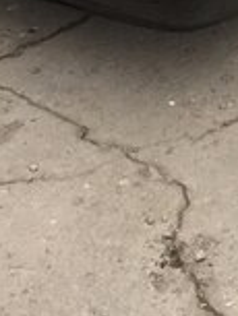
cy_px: -122
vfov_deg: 18.9
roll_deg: -0.2
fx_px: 861
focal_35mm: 94
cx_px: 246
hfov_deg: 15.4
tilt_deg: -21.8
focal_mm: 4.15
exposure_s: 1/33
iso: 160
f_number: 2.2
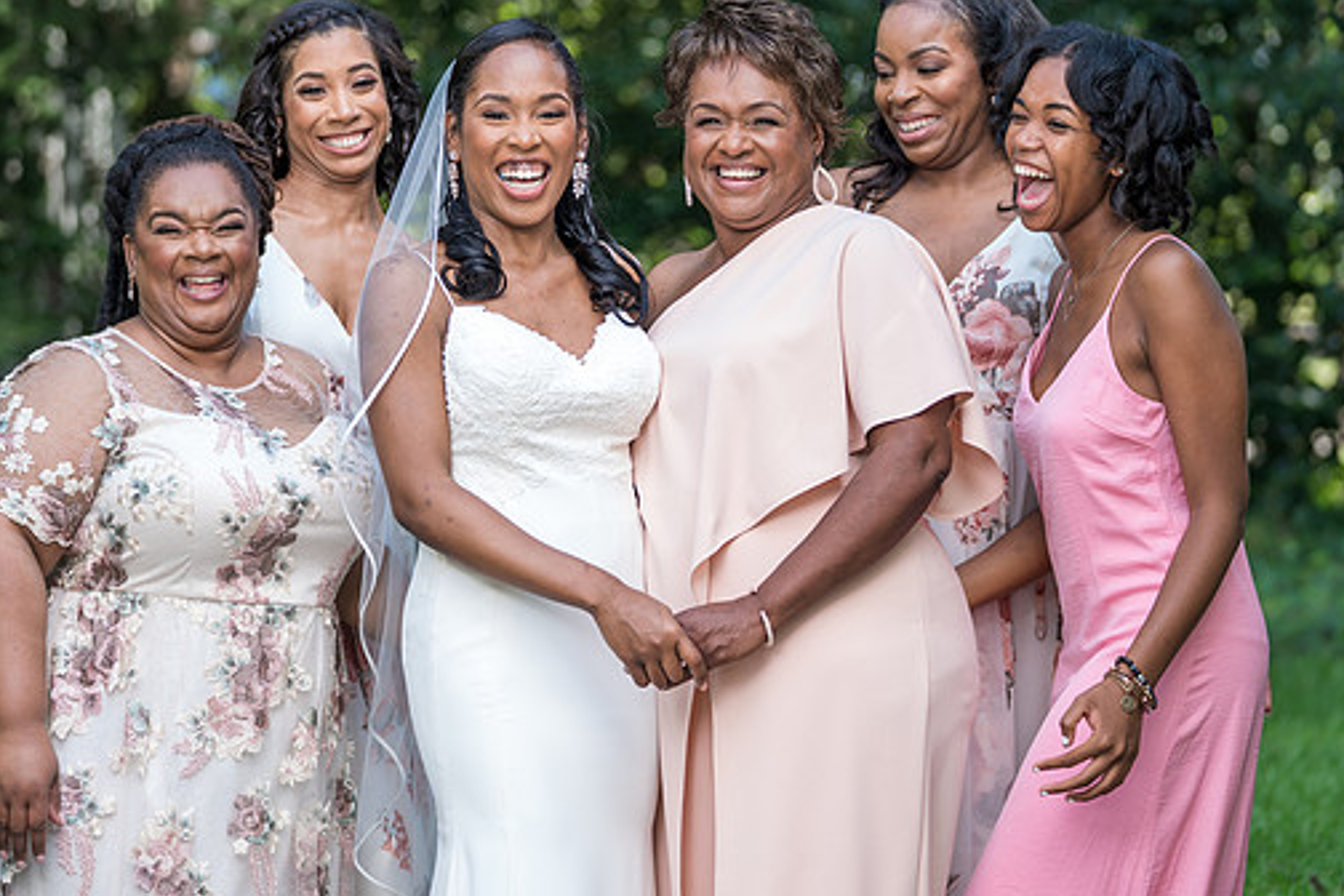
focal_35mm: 134
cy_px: 382
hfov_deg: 15.3
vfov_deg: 10.2
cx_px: 656
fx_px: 5002
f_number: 2.8
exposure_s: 1/200
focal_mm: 101
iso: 125
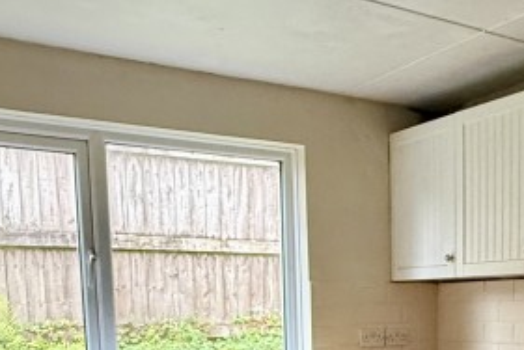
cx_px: 388
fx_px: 772
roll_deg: +0.6
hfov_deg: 36.7
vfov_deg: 23.5
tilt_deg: -7.7
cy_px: 413
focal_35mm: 53
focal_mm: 2.22
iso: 320
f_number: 2.2
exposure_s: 1/99
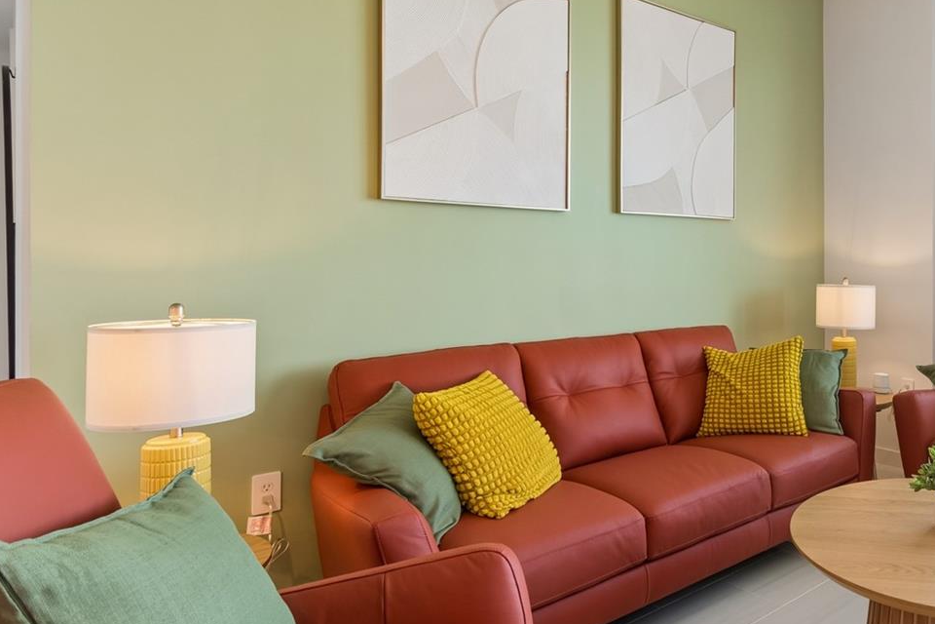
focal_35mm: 25
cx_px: 744
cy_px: 276
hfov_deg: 65.3
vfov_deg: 51.2
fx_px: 649
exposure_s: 1/100
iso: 100
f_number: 7.1
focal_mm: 10
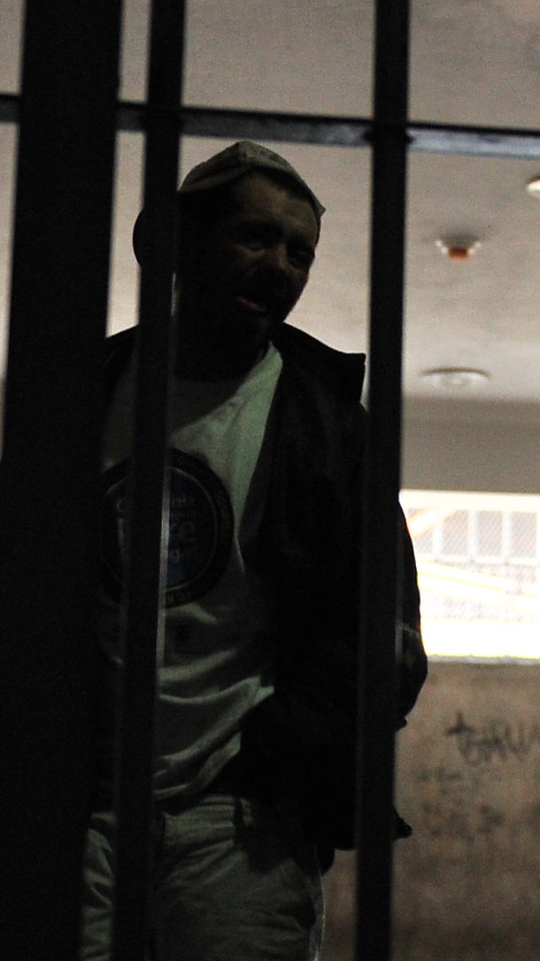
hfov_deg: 10.4
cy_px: 308
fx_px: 2929
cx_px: 552
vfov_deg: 18.6
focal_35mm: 115
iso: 1600
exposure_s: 1/250
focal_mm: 28
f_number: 2.8
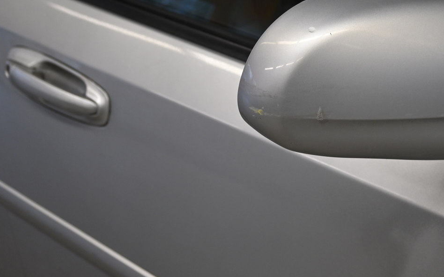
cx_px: 316
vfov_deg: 23.6
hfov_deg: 36.4
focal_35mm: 55
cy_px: 110
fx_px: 664
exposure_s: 1/60
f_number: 4
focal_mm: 21
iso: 200
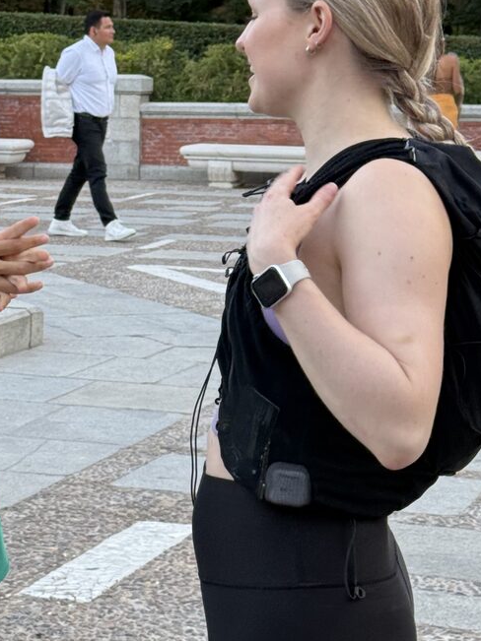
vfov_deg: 16.7
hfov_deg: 12.5
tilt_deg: -3.2
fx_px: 2187
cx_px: 90
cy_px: 217
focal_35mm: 118
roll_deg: -1.3
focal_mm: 6.76
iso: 64
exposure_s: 1/122
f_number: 1.78
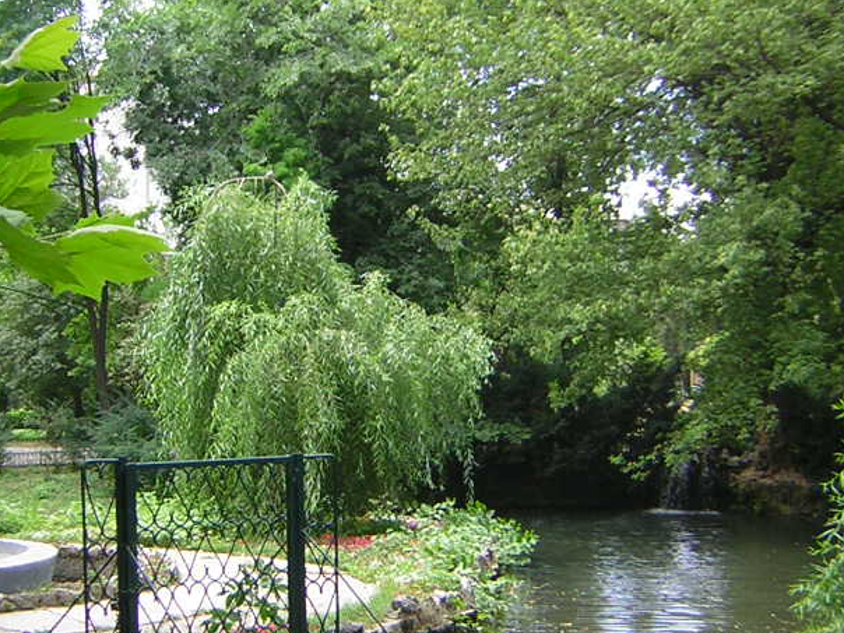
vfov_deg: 24.0
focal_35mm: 61
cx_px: 432
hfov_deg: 31.7
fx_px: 1487
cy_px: 397
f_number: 2.6
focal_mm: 4.7
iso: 50
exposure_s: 1/201
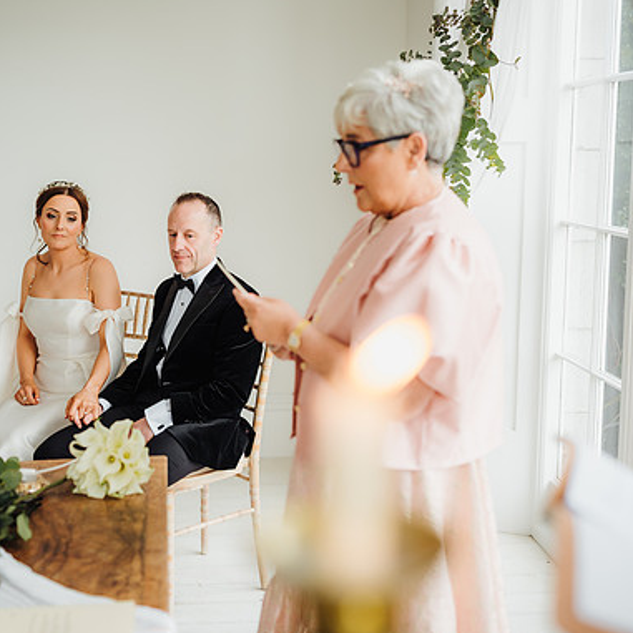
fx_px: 1055
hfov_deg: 33.2
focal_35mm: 51
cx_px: 240
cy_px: 284
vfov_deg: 33.4
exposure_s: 1/200
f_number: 2
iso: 125
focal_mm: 35
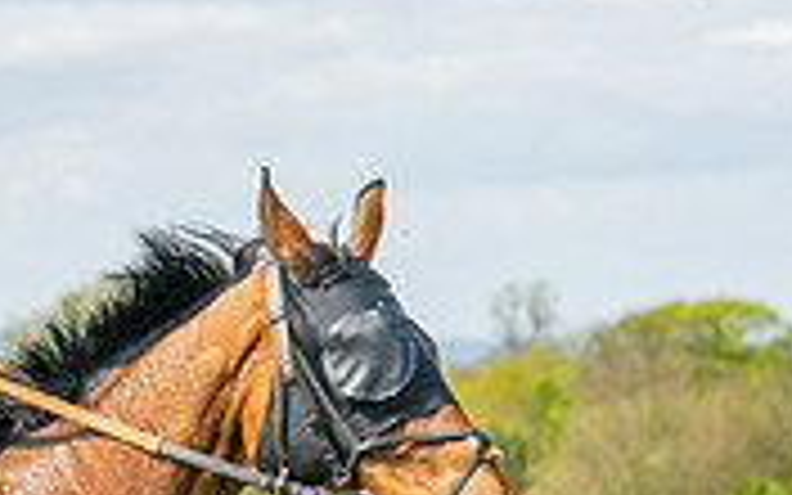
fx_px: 7749
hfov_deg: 5.8
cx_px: -334
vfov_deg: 3.6
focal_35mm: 359
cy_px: 790
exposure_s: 1/2500
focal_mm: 70
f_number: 4
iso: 400
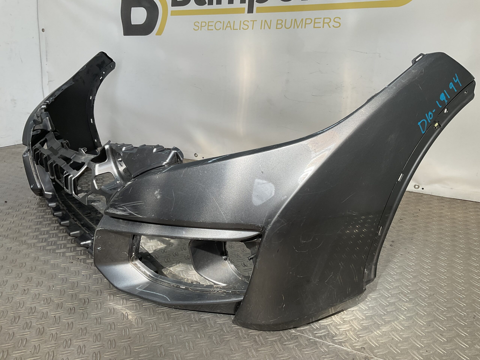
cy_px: 180
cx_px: 240
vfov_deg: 48.2
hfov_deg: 61.7
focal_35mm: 29
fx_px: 402
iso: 16
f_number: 1.8
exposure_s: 1/353
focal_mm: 3
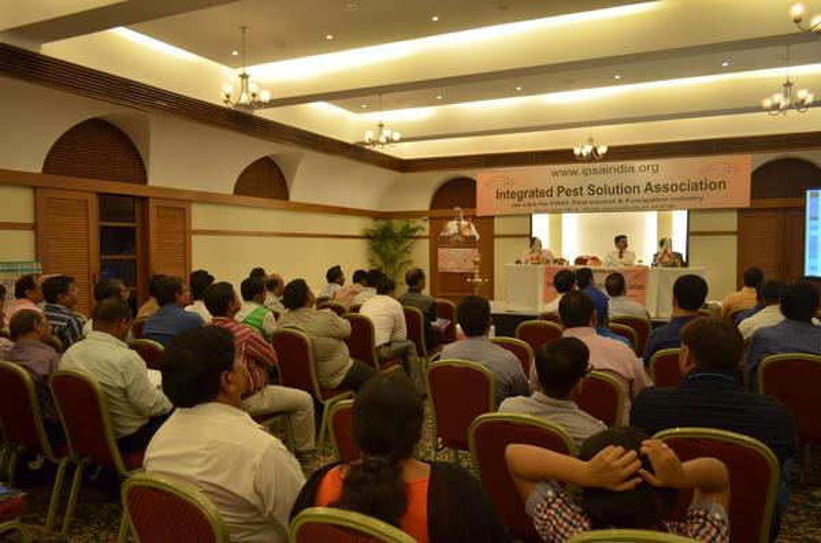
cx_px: 410
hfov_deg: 67.5
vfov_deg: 47.7
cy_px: 272
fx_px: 614
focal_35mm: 27
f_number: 4
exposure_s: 1/80
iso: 800
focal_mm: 18
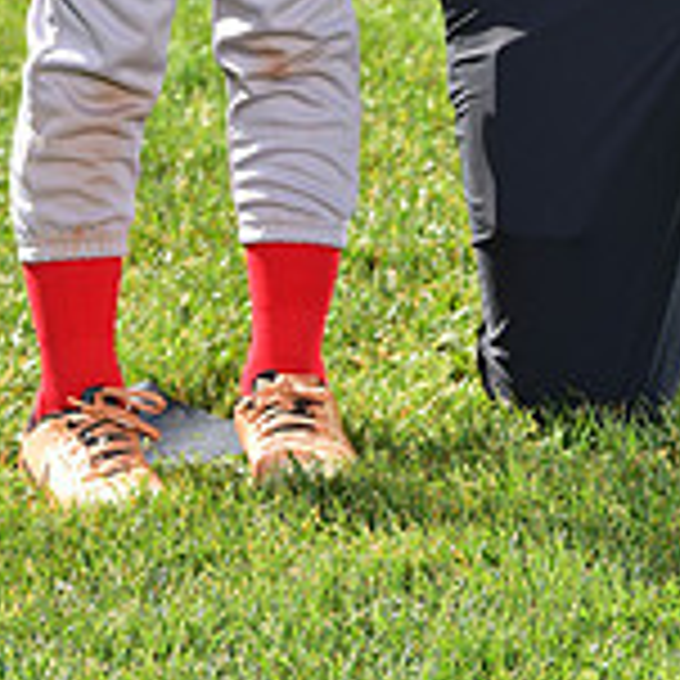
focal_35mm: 332
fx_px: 7379
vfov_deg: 5.2
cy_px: -522
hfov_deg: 5.3
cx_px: 552
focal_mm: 102
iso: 80
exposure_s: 1/250
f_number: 5
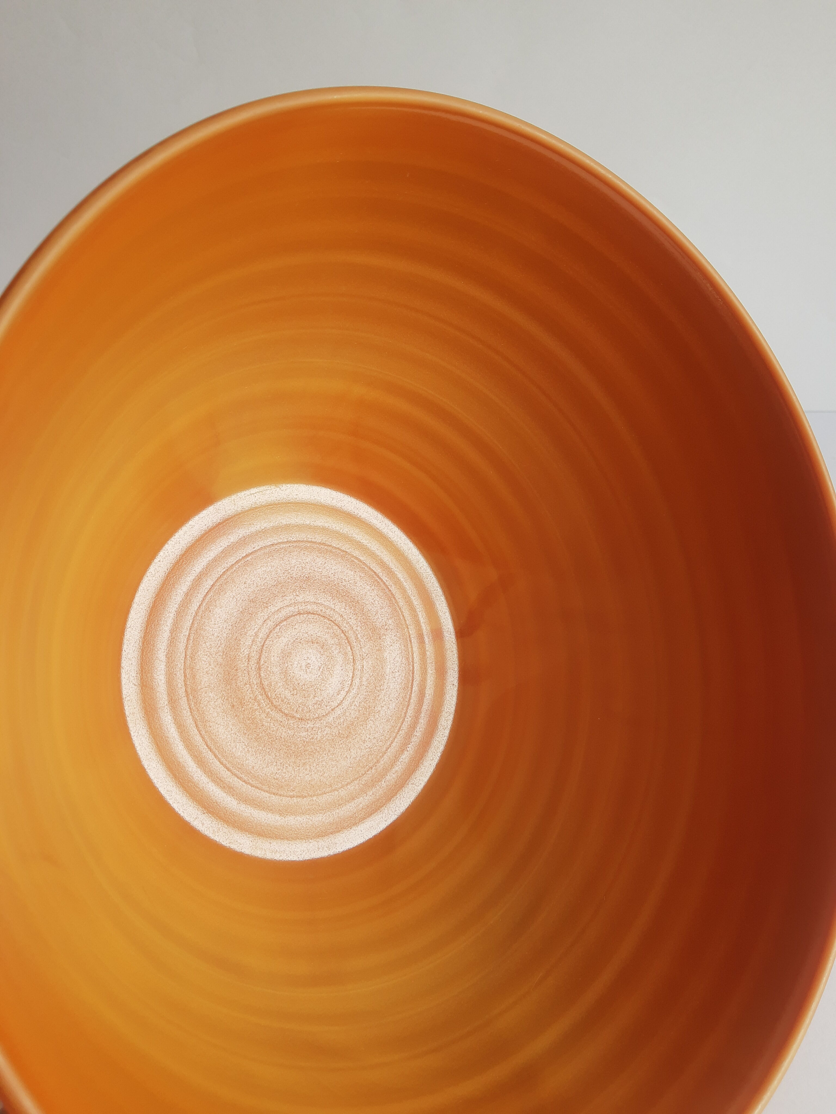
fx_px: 837
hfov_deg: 53.1
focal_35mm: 26
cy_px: 557
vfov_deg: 67.3
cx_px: 418
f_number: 1.8
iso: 40
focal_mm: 3.95
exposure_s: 1/130
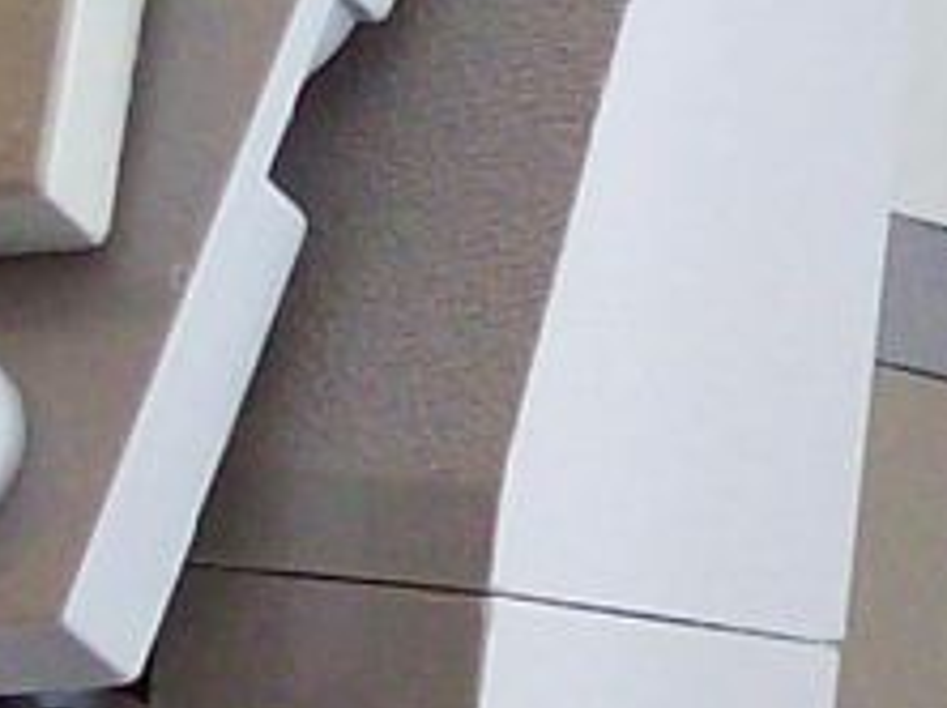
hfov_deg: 6.1
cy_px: -111
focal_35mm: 325
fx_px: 8882
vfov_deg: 4.6
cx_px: 431
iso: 123
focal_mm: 7.6
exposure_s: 1/42
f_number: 3
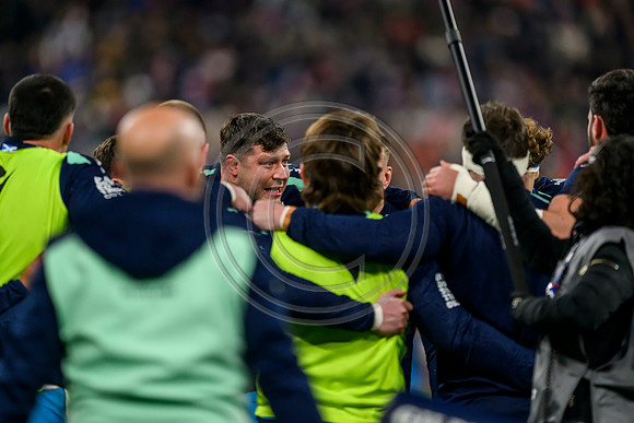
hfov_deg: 3.7
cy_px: 212
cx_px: 317
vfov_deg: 2.5
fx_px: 9864
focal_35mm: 560
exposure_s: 1/3200
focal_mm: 560
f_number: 4
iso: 5000
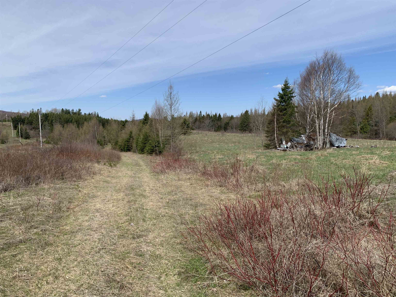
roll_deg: -0.1
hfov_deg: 67.3
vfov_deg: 53.1
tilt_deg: -7.9
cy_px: 148
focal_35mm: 26
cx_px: 198
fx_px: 297
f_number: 1.8
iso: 25
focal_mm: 4.25
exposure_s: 1/2755
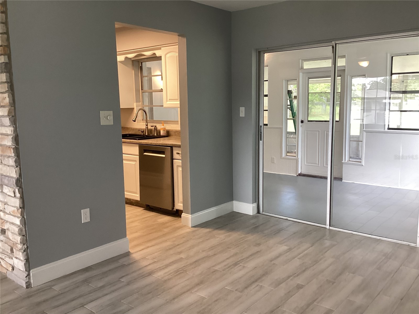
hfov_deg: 58.4
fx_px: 375
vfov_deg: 45.4
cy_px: 157
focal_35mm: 31
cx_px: 210
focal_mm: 3.3
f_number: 2.4
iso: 160
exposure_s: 1/60
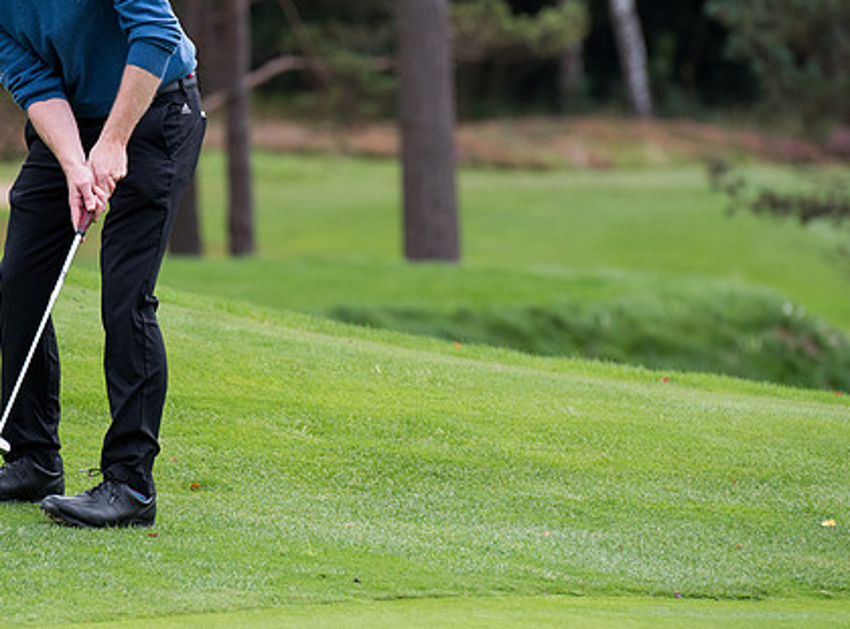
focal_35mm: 372
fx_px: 9090
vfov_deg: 4.0
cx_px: 262
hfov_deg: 5.4
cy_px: 200
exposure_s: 1/1000
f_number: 4
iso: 400
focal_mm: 200
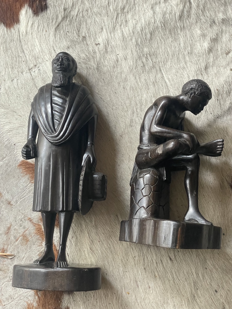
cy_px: 154
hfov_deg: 28.0
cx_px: 116
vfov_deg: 36.8
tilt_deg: -82.0
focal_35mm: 52
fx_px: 465
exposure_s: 1/83
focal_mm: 6
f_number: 2
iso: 200
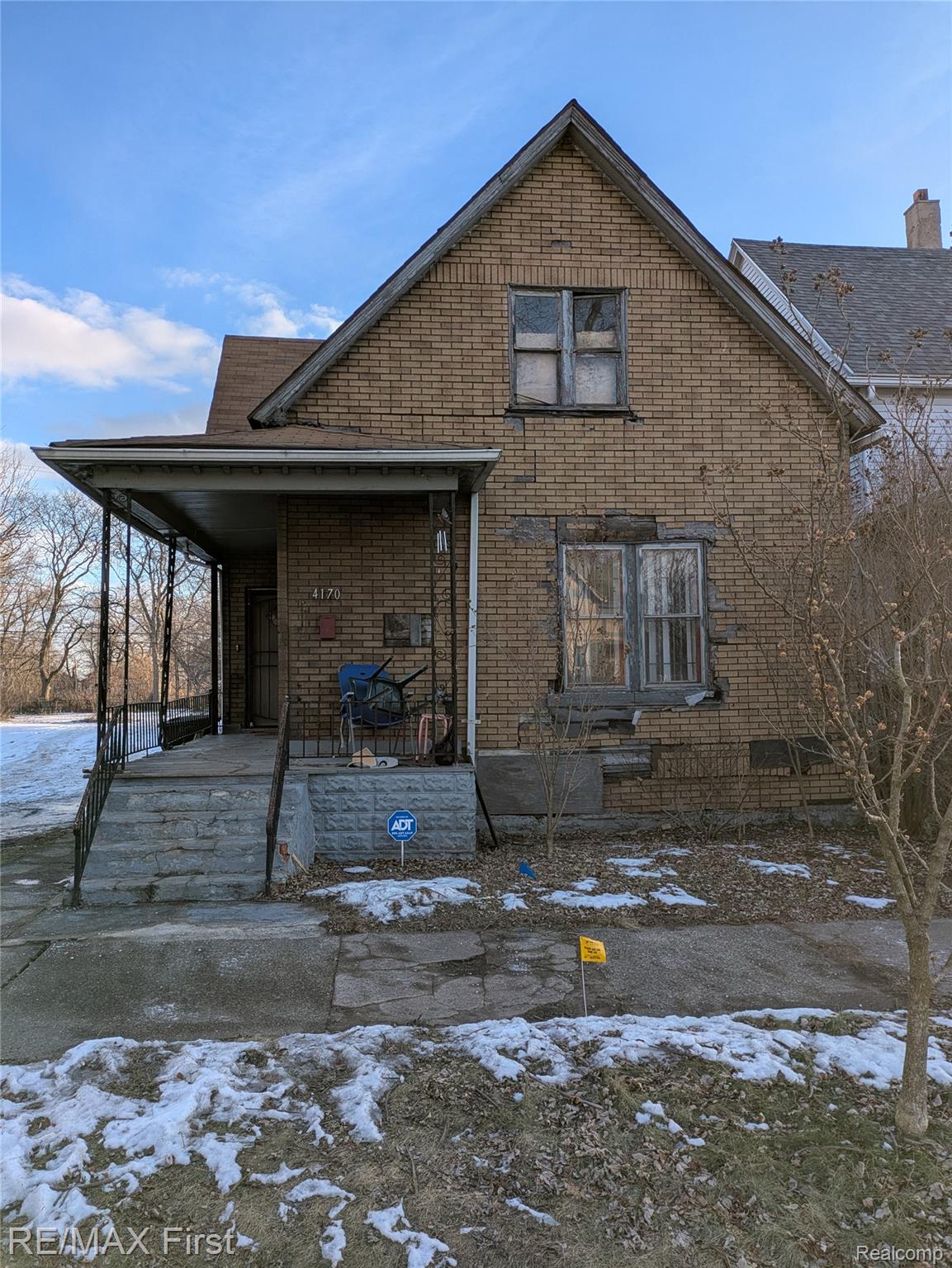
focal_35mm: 25
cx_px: 476
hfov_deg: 54.9
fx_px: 916
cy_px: 634
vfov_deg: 69.4
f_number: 1.89
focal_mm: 5.43
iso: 49
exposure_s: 1/817
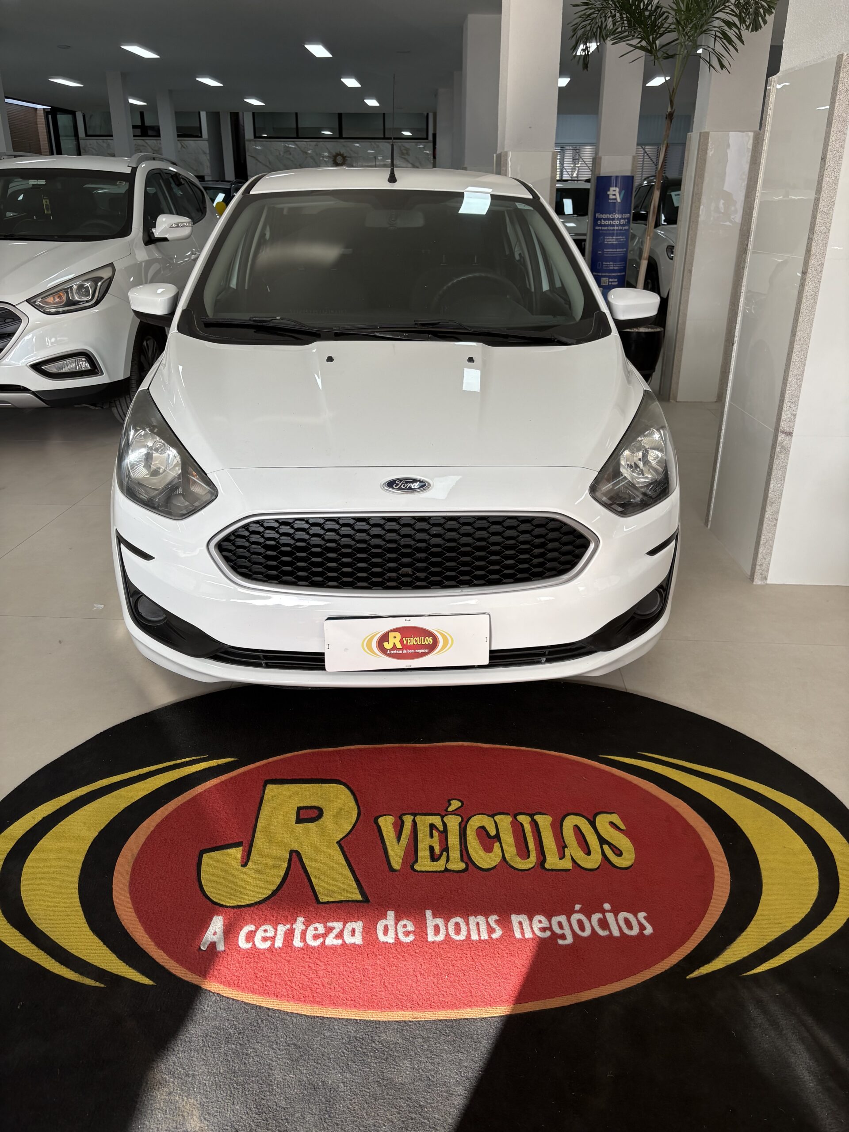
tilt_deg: -21.6
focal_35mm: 26
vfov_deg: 67.3
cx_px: 424
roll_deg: -0.3
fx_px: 850
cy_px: 566
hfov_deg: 53.1
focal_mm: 5.96
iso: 40
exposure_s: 1/184
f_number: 1.6
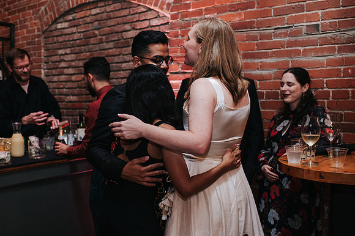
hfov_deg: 46.7
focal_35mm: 41
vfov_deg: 32.2
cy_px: 123
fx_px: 409
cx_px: 145
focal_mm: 35
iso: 800
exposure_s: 1/200
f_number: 3.2
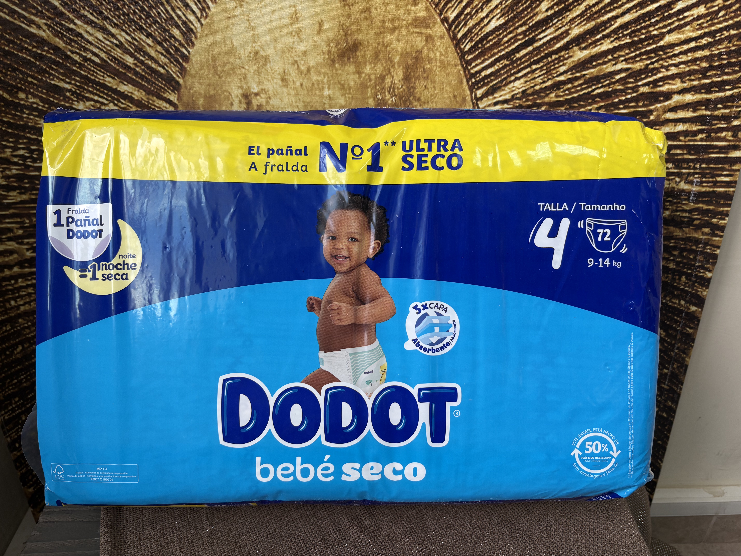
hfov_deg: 67.3
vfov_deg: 53.1
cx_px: 370
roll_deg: +1.9
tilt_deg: -29.6
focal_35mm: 26
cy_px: 278
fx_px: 557
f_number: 1.6
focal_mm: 5.96
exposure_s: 1/100
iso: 50
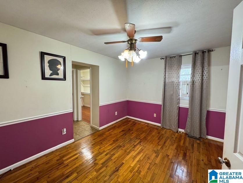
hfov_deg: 102.1
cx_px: 122
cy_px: 92
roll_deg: -0.6
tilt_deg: -5.0
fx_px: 98
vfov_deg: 85.7
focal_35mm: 14
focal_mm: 2.22
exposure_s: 1/60
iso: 250
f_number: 2.2
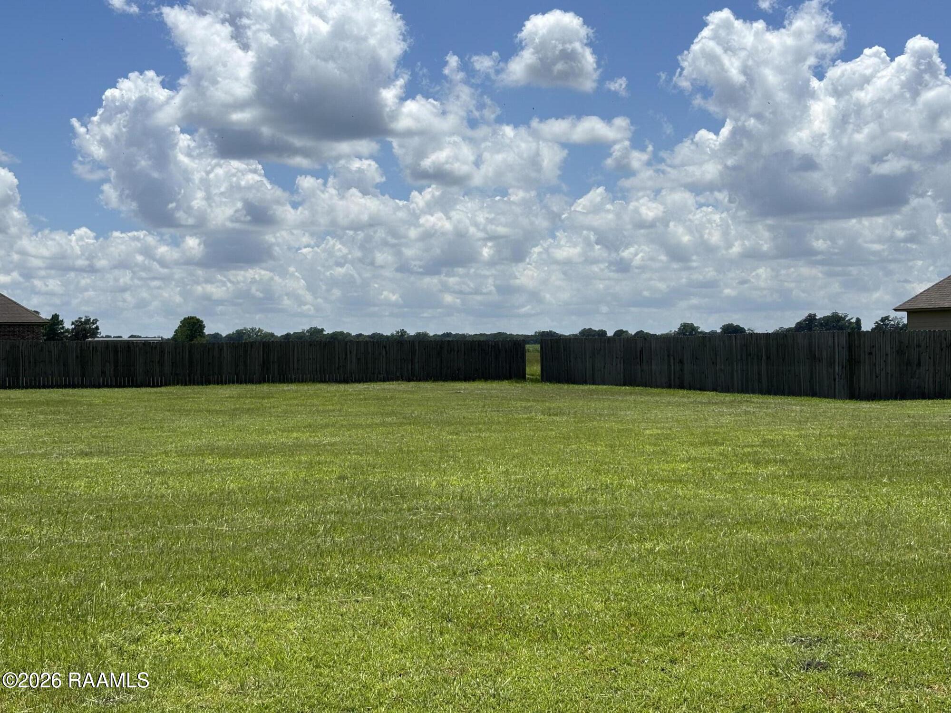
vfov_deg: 28.0
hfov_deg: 36.8
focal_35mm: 52
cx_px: 476
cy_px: 356
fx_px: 1429
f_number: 1.6
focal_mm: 5.96
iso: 32
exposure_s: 1/5076
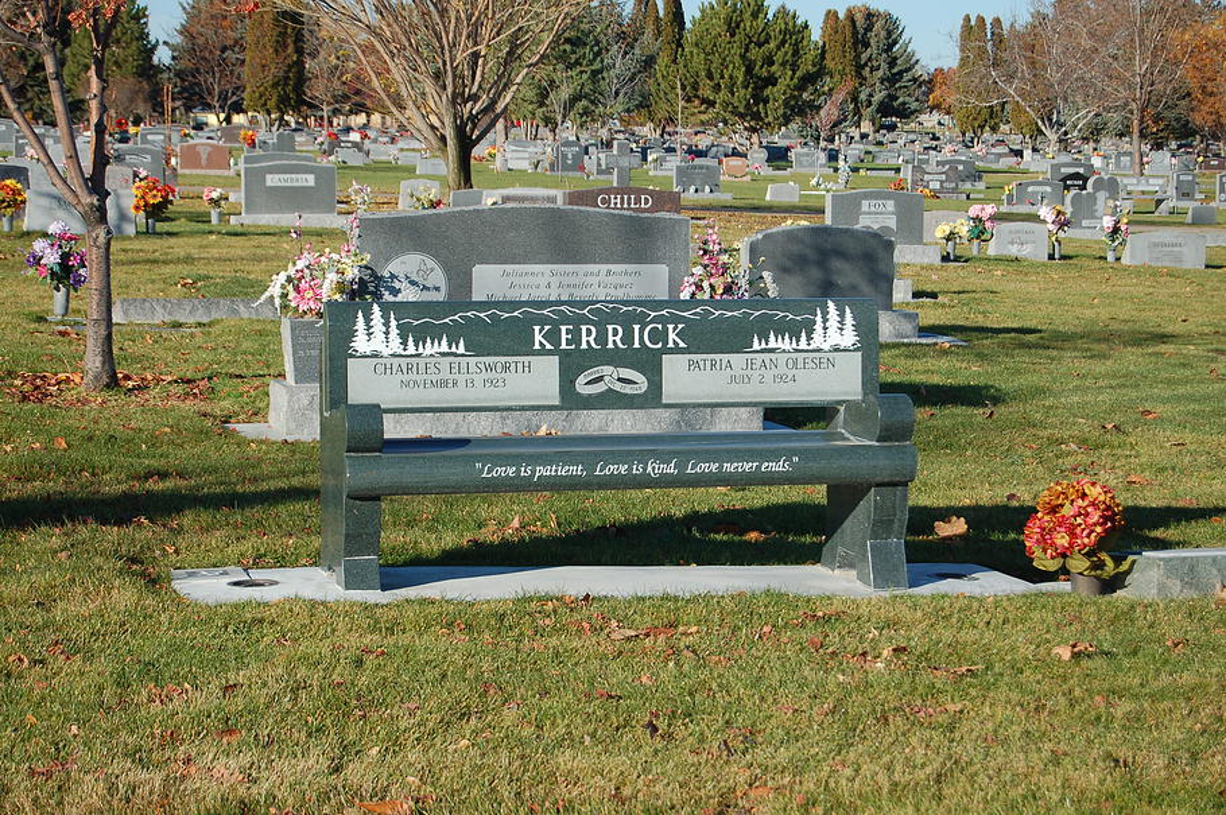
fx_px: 2807
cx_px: 613
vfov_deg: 16.5
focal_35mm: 82
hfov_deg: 24.6
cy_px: 408
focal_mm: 55
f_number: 5.6
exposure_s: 1/125
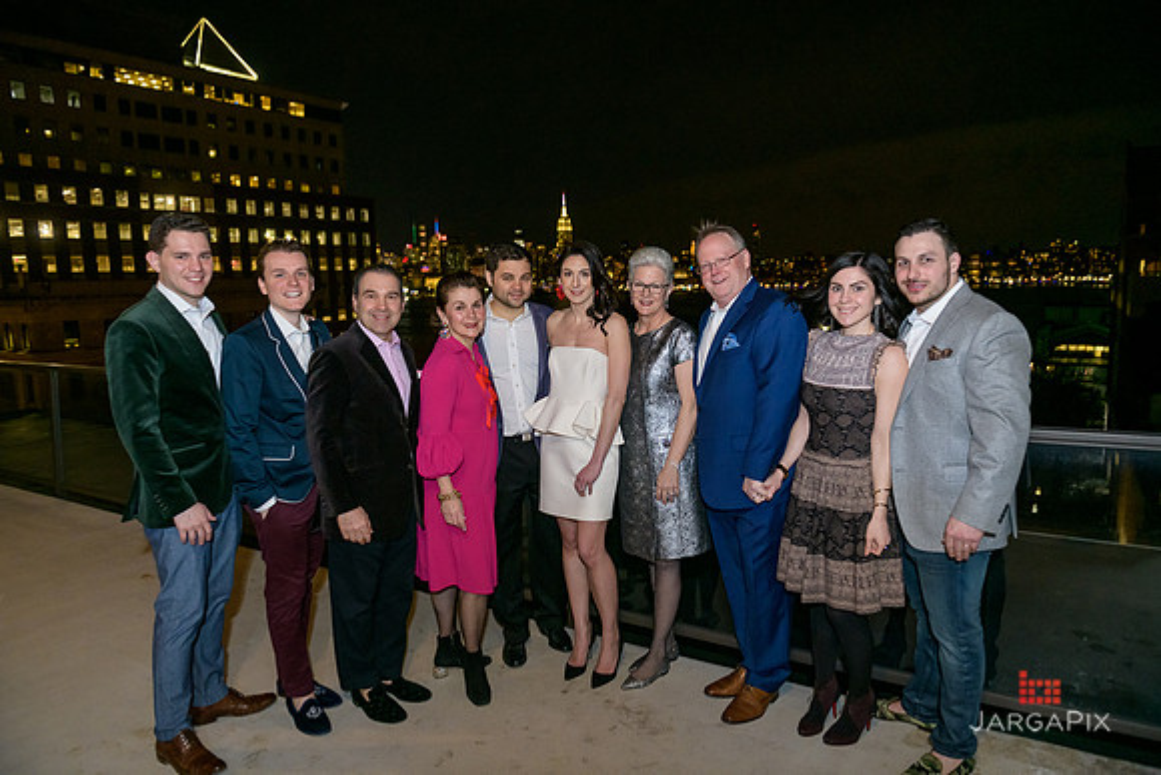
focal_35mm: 24
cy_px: 388
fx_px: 774
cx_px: 580
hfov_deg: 73.7
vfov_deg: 53.2
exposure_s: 1/125
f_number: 3.2
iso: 1600
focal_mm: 24
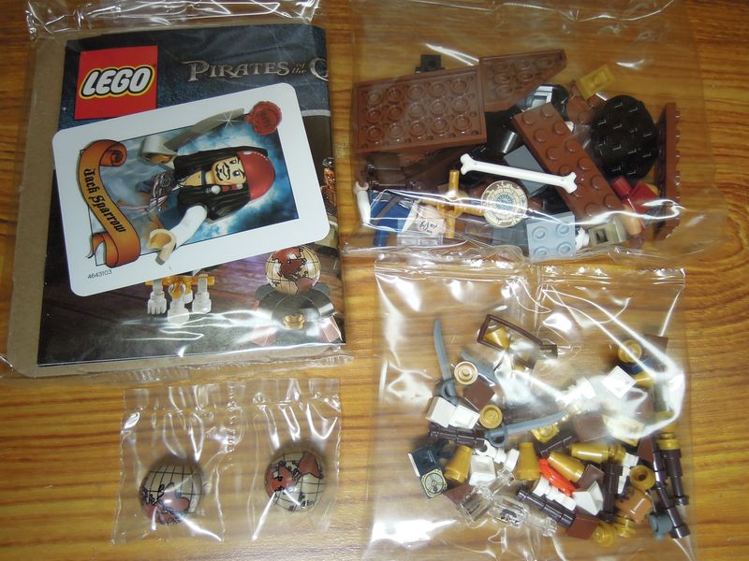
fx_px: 519
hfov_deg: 71.6
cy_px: 280
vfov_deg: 56.8
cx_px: 374
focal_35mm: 24
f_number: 1.8
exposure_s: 1/160
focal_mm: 4.3
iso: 160
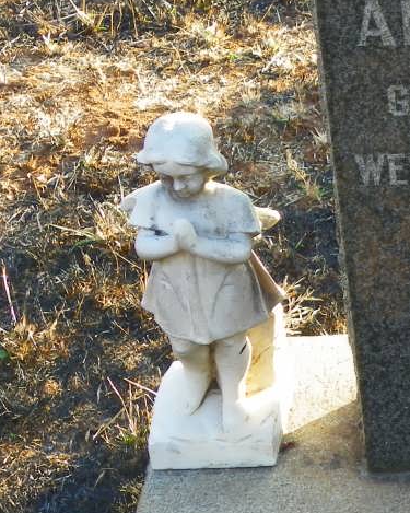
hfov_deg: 10.3
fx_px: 2200
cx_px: 584
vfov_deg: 13.3
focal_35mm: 145
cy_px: 190
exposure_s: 1/40
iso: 64
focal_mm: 10.3
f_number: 3.5
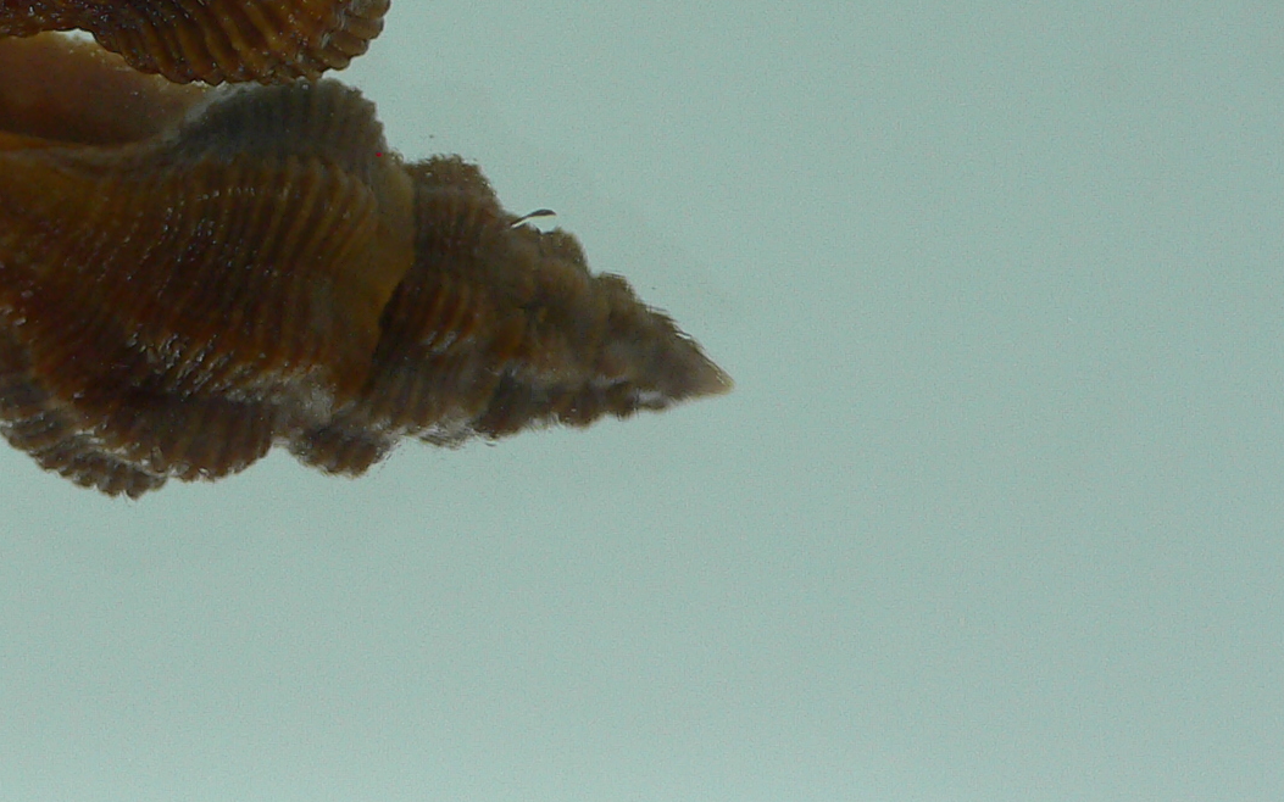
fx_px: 2484
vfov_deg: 17.8
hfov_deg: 28.3
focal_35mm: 71
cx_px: 241
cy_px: -27
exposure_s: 1/60
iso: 80
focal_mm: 4.6
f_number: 2.8
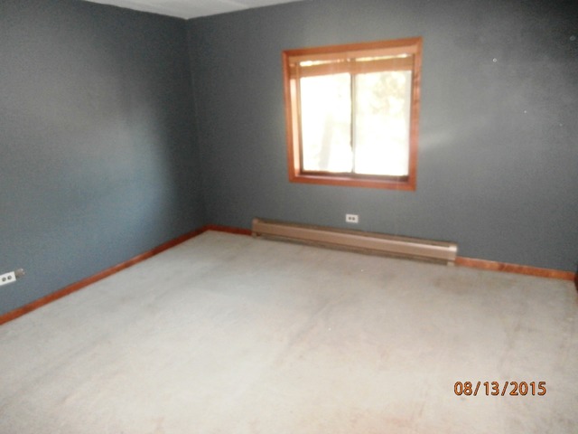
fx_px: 401
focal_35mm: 24
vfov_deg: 56.8
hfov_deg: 71.6
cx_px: 289
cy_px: 217
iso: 400
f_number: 3
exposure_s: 1/30
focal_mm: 4.2
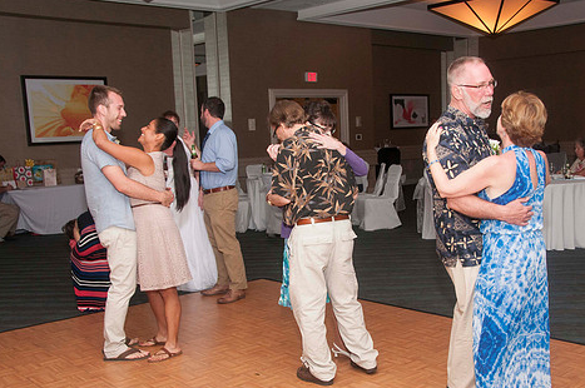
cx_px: 338
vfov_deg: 32.5
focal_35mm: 41
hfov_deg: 47.3
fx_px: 665
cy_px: 227
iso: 800
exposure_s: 1/60
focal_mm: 22
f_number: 5.6
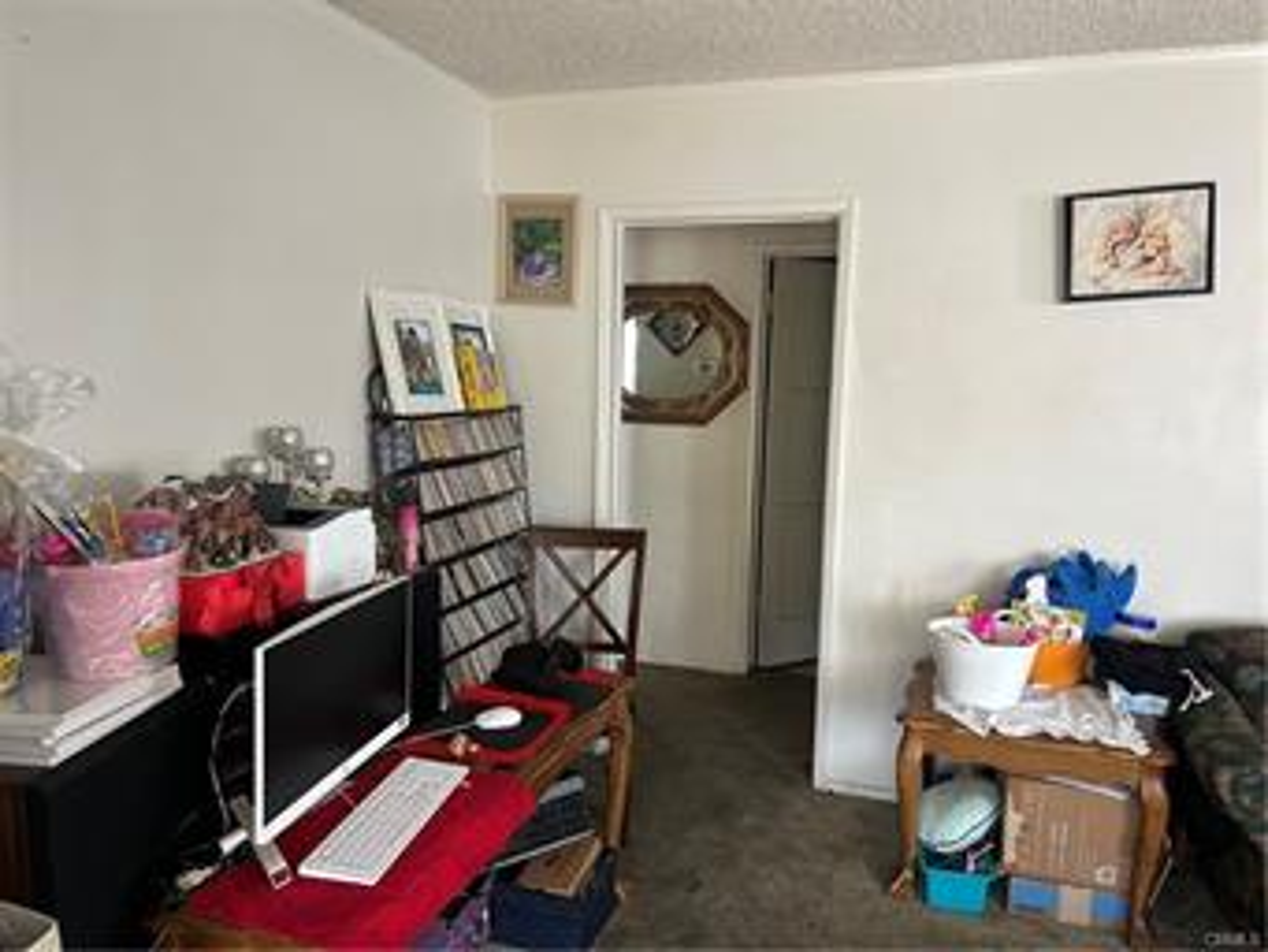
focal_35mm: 26
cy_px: 476
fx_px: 953
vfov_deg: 53.1
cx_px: 634
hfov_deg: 67.3
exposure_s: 1/60
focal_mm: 5.7
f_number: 1.5
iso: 200
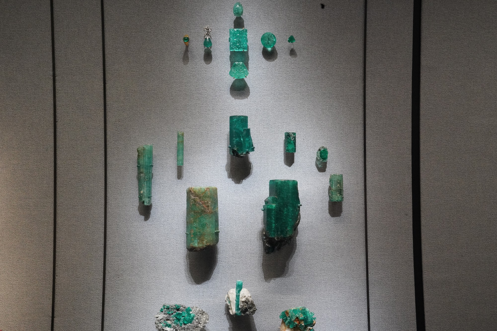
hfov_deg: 53.1
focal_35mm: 36
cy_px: 166
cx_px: 248
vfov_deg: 36.9
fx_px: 497
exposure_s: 1/80
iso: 8000
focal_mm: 36
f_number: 22
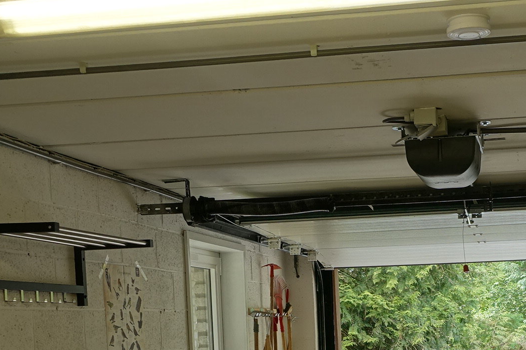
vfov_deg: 20.7
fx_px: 906
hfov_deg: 31.9
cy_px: 395
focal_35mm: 62
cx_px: 387
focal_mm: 8.8
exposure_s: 1/100
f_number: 4
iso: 125
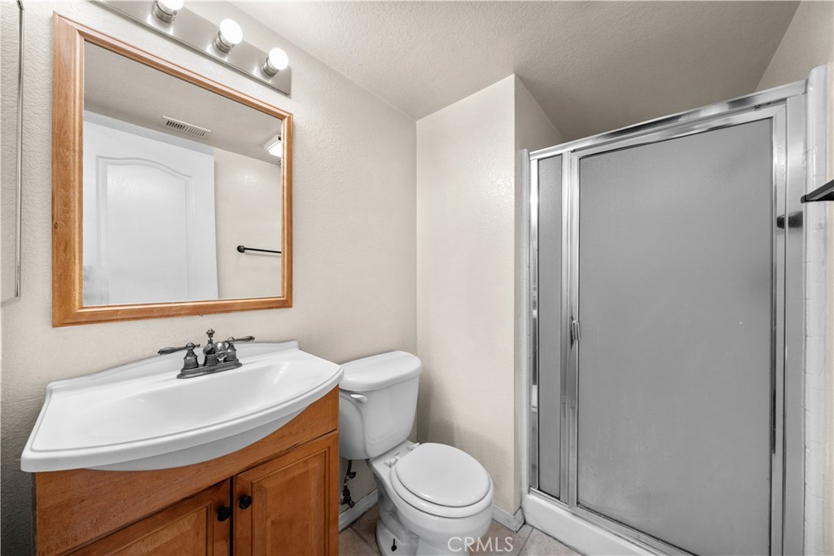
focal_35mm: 12
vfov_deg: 90.0
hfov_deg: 112.6
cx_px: 417
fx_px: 278
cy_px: 278
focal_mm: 12
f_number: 8
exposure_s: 1/6
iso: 320
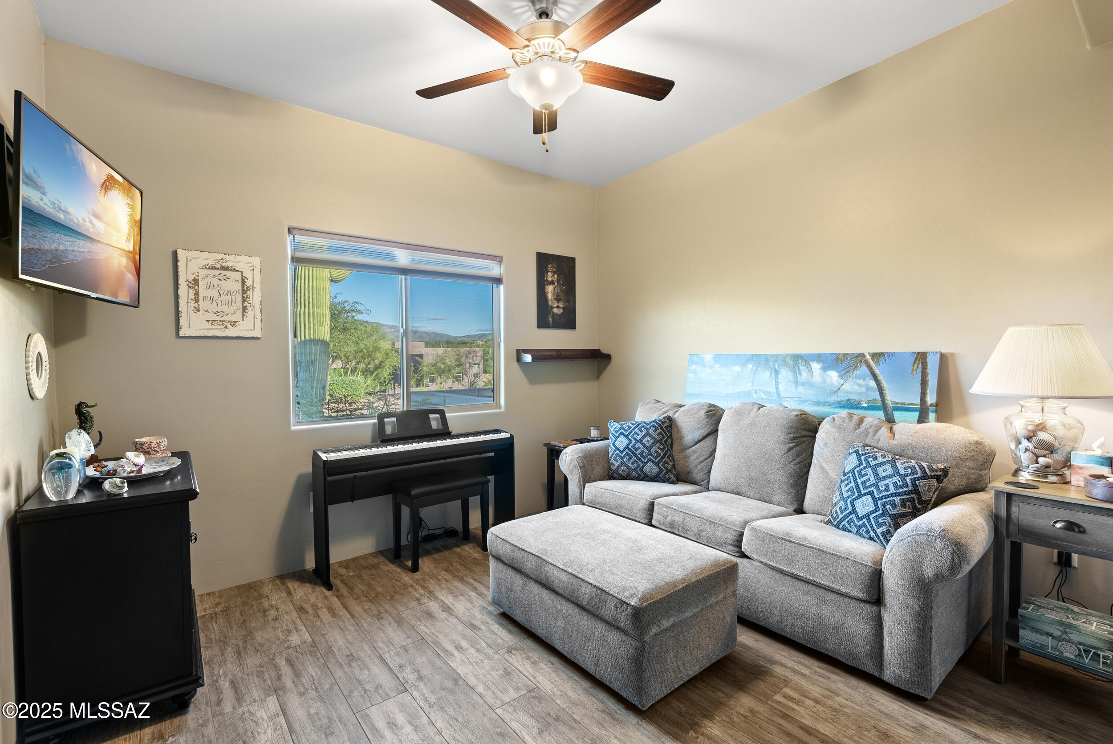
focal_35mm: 16
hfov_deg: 96.7
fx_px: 495
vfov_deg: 73.8
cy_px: 372
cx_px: 556
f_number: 8
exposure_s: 2
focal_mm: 16
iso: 200
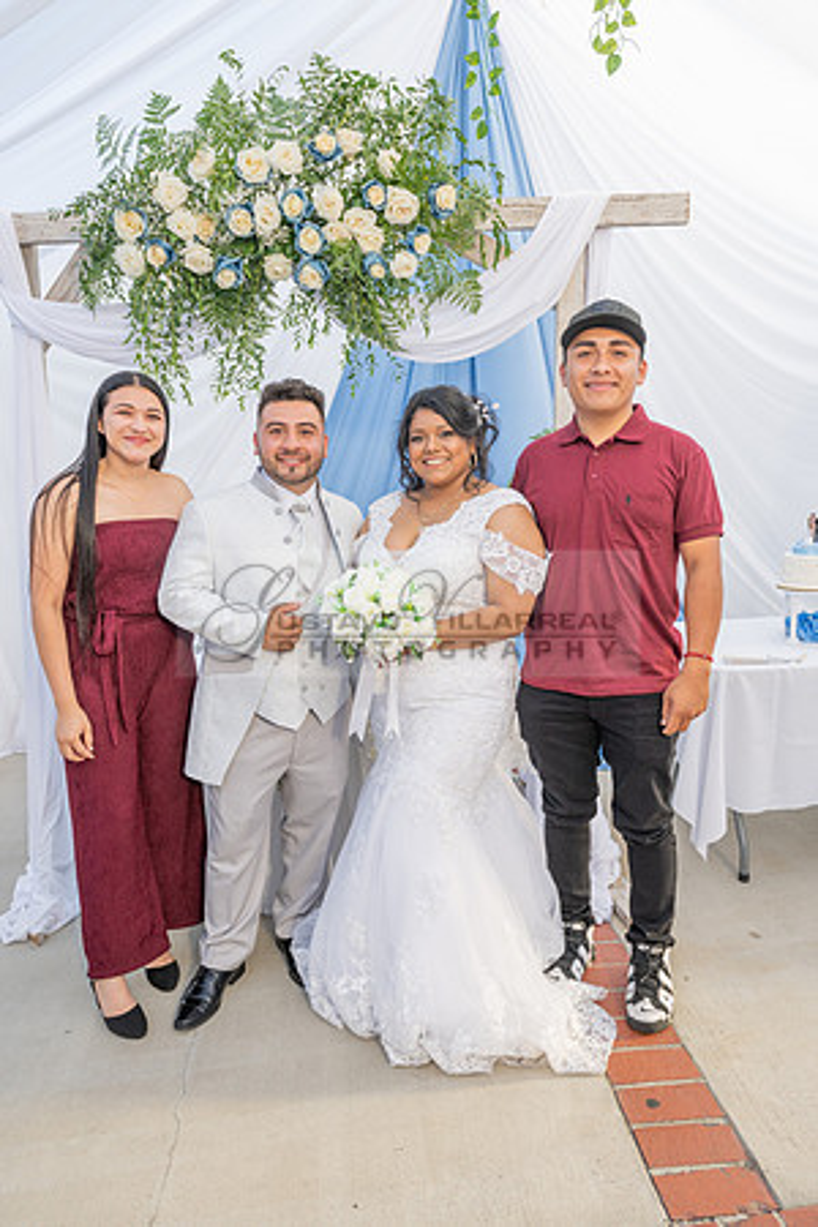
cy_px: 614
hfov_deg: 53.1
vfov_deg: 73.7
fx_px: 818
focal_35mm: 24
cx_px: 409
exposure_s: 1/125
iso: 200
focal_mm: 24
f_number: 5.6
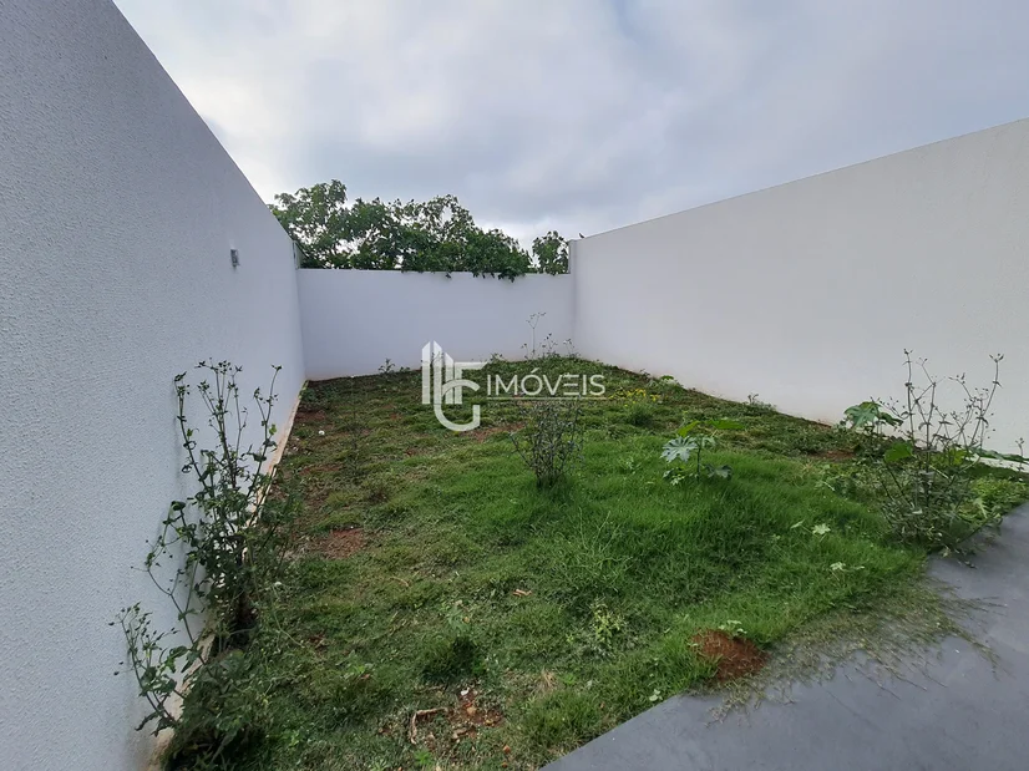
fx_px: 386
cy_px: 386
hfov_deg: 106.2
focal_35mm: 13
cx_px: 514
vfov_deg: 89.9
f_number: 2.2
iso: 50
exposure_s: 1/1104
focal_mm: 1.74
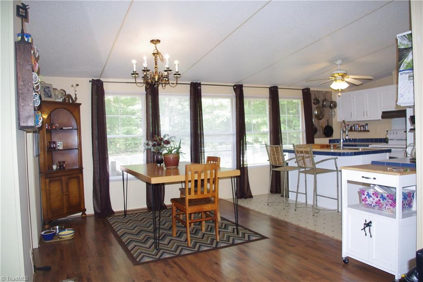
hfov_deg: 67.4
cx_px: 212
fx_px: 317
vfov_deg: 47.9
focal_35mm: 27
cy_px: 141
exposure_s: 1/180
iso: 800
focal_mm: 18
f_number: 4
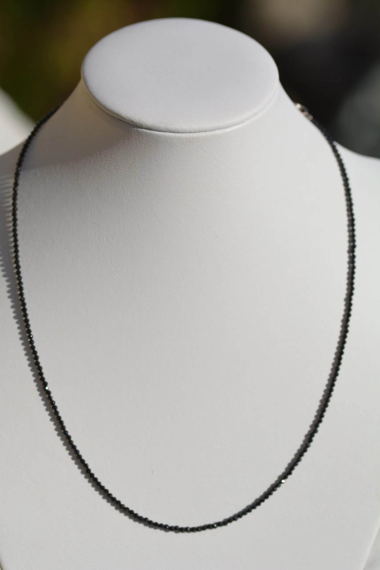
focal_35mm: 158
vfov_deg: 13.0
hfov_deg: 8.7
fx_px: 2492
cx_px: 190
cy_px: 285
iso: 400
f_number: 5.6
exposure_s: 1/4000
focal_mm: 105
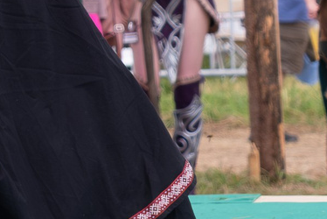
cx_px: -258
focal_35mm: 465
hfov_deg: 4.4
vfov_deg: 2.9
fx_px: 4227
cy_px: -169
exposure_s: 1/1600
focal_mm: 45.5
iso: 320
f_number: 3.2
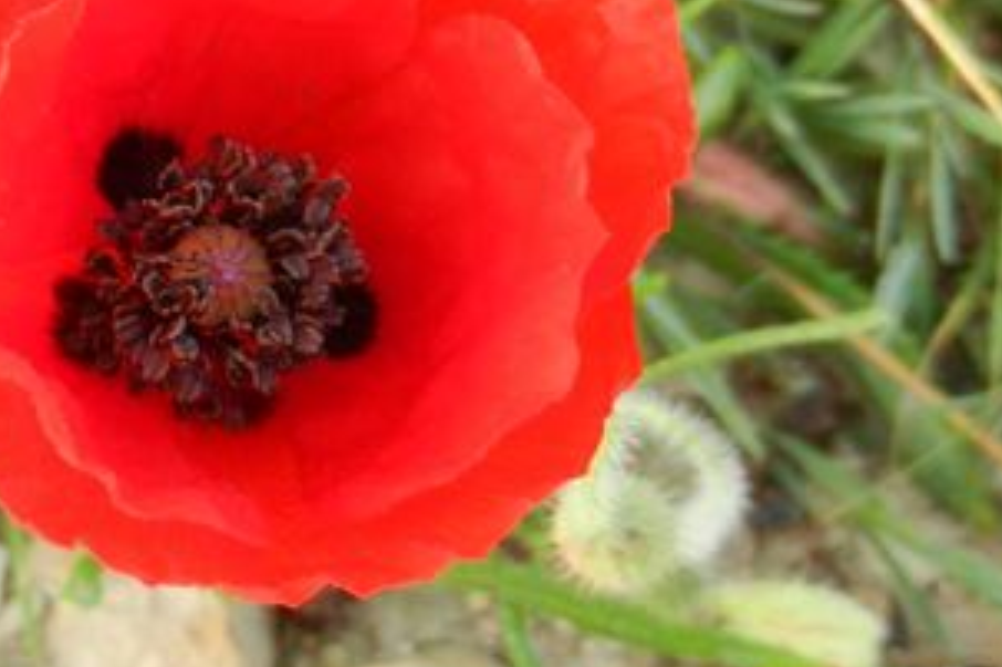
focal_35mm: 91
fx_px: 2531
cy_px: 219
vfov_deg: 15.0
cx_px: 222
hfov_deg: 22.1
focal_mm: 5.9
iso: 160
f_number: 3.8
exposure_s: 1/100
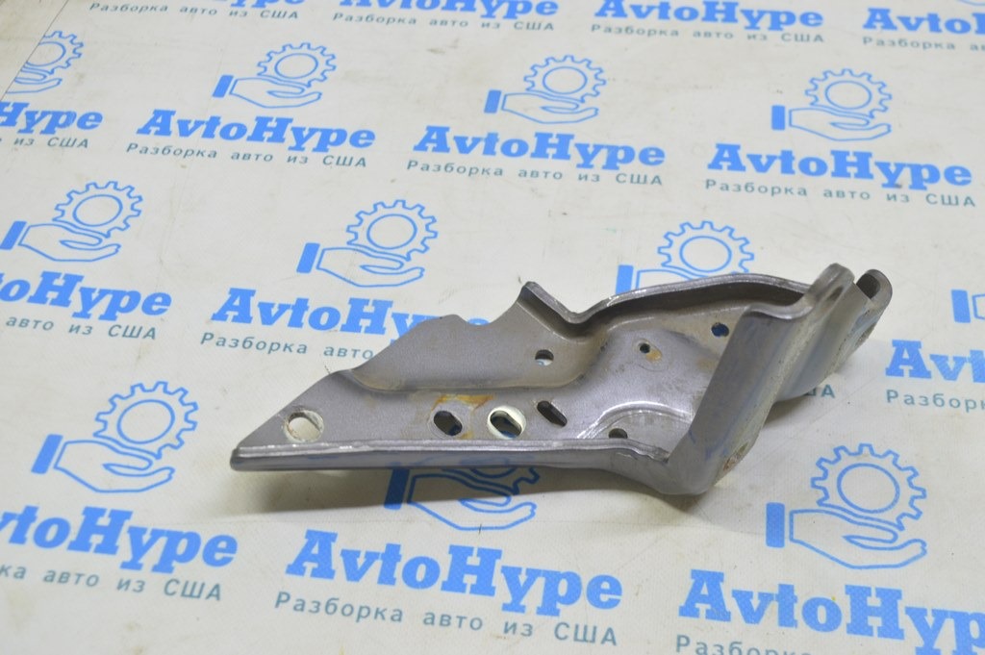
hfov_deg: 42.4
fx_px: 1271
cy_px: 328
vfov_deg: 28.9
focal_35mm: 46
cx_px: 492
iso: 400
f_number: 5.6
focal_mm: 31
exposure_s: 1/20
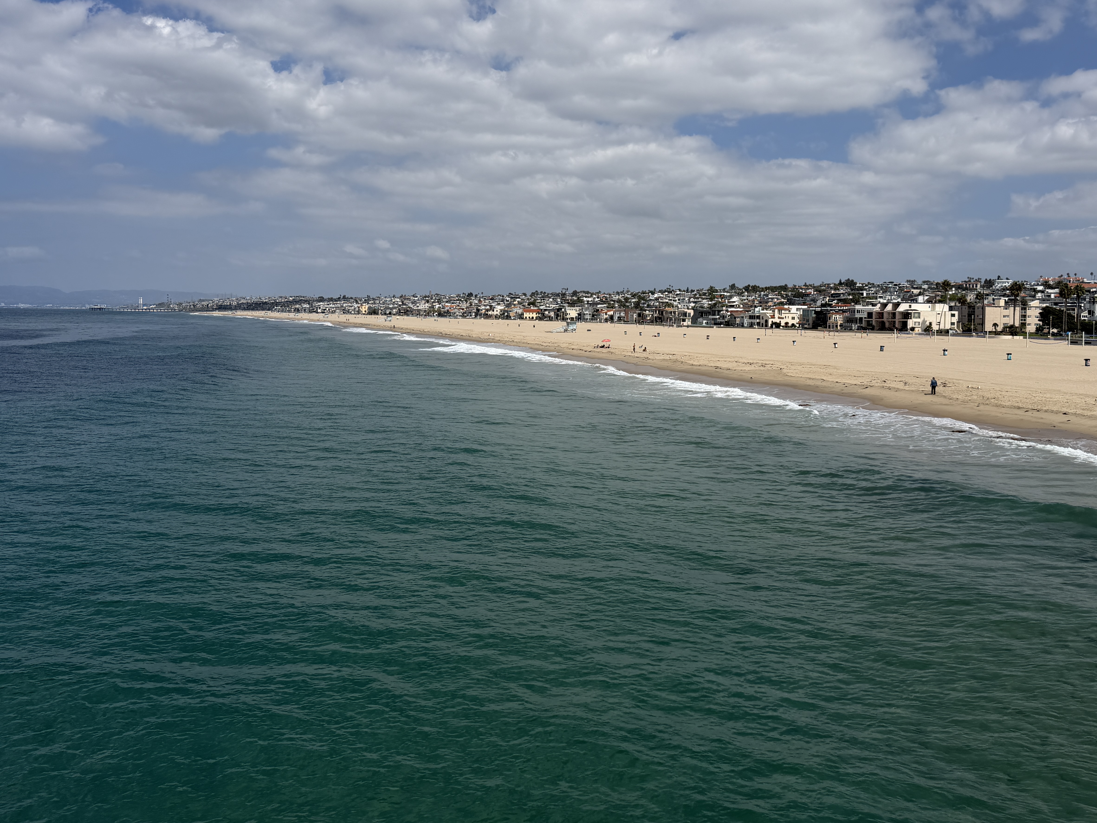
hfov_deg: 61.4
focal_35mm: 29
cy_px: 337
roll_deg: -0.4
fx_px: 919
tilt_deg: -1.0
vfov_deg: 48.0
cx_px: 618
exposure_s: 1/11905
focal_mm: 6.76
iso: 80
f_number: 1.78
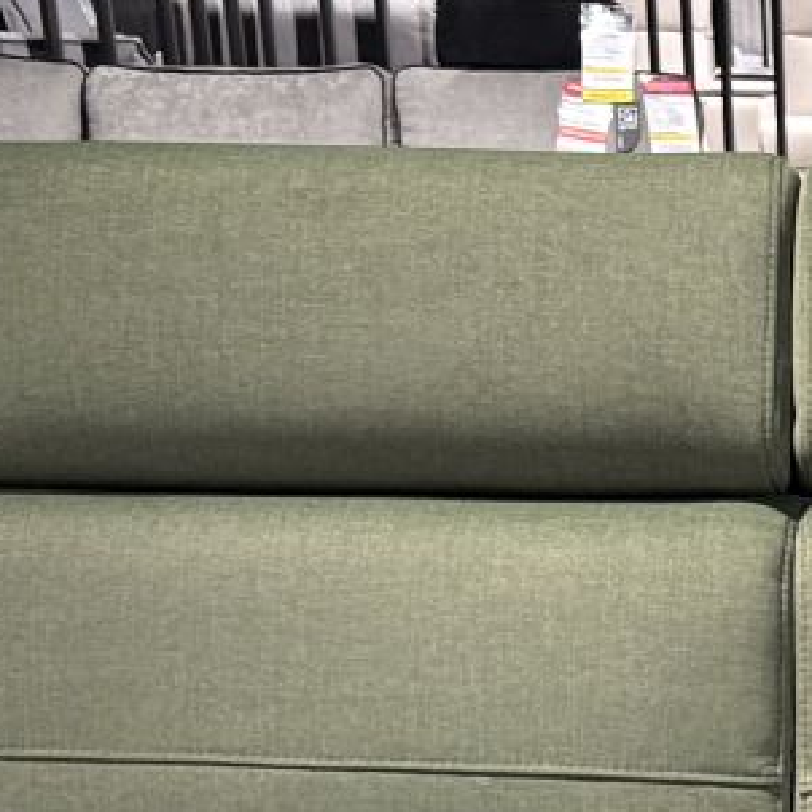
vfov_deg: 13.9
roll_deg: -0.7
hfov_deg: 14.4
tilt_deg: -25.4
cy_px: 1381
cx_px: 1180
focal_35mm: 114
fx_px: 3025
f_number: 1.6
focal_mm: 5.96
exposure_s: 1/50
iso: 125
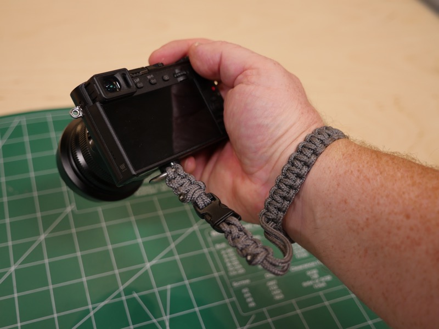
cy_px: 164
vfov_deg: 36.0
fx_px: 507
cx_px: 220
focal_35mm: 40
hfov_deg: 46.8
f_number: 2.8
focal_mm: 20
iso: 250
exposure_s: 1/60
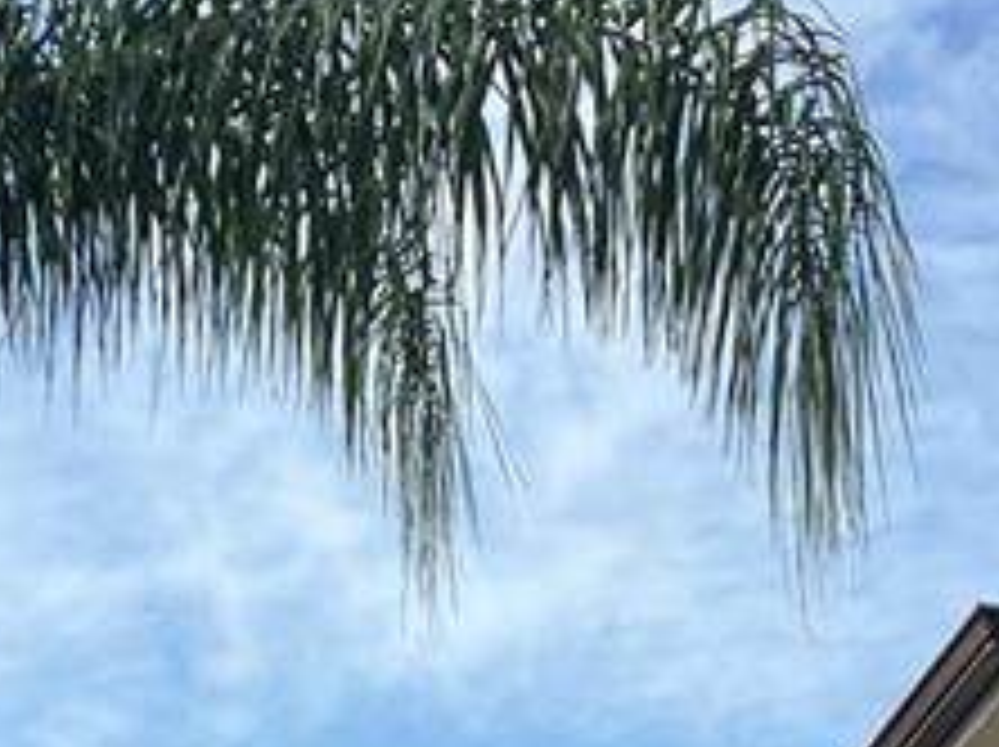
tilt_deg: +8.8
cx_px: 1224
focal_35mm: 120
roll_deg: -0.2
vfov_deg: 11.8
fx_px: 3459
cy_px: 1130
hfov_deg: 15.8
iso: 50
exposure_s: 1/2755
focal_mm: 5.1
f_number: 1.6
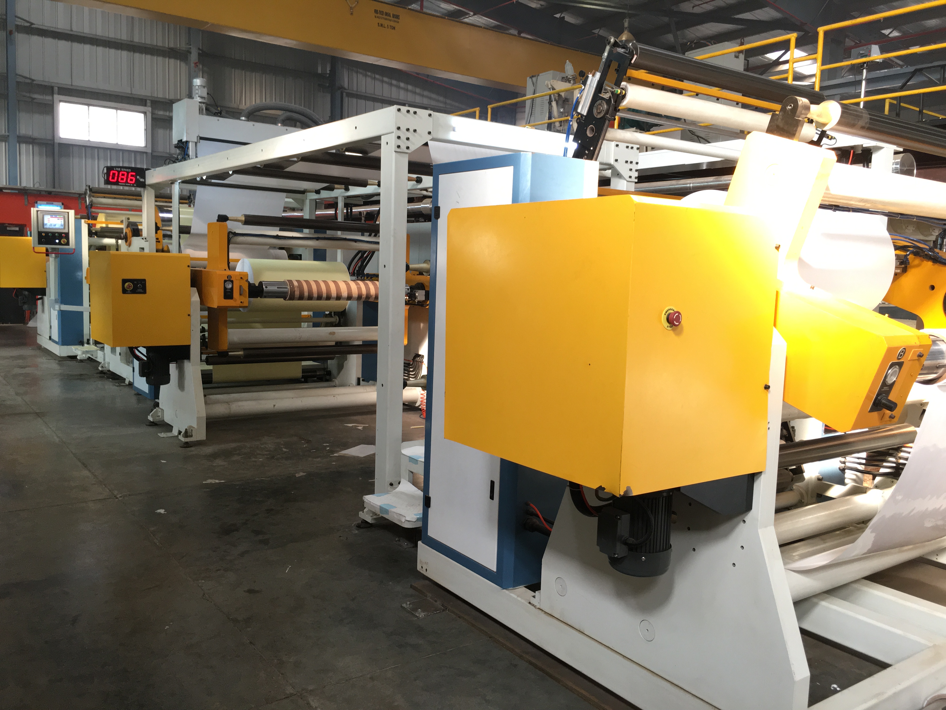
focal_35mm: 29
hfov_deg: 61.7
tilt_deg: -5.6
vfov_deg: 48.2
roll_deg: -2.0
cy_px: 355
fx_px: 793
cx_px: 473
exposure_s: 1/33
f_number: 2.2
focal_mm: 4.15
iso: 64
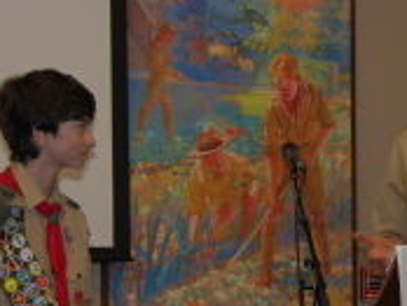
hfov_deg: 17.0
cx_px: 310
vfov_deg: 12.8
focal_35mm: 115
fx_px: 1354
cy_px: 300
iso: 200
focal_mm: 24
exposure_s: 1/60
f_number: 4.1
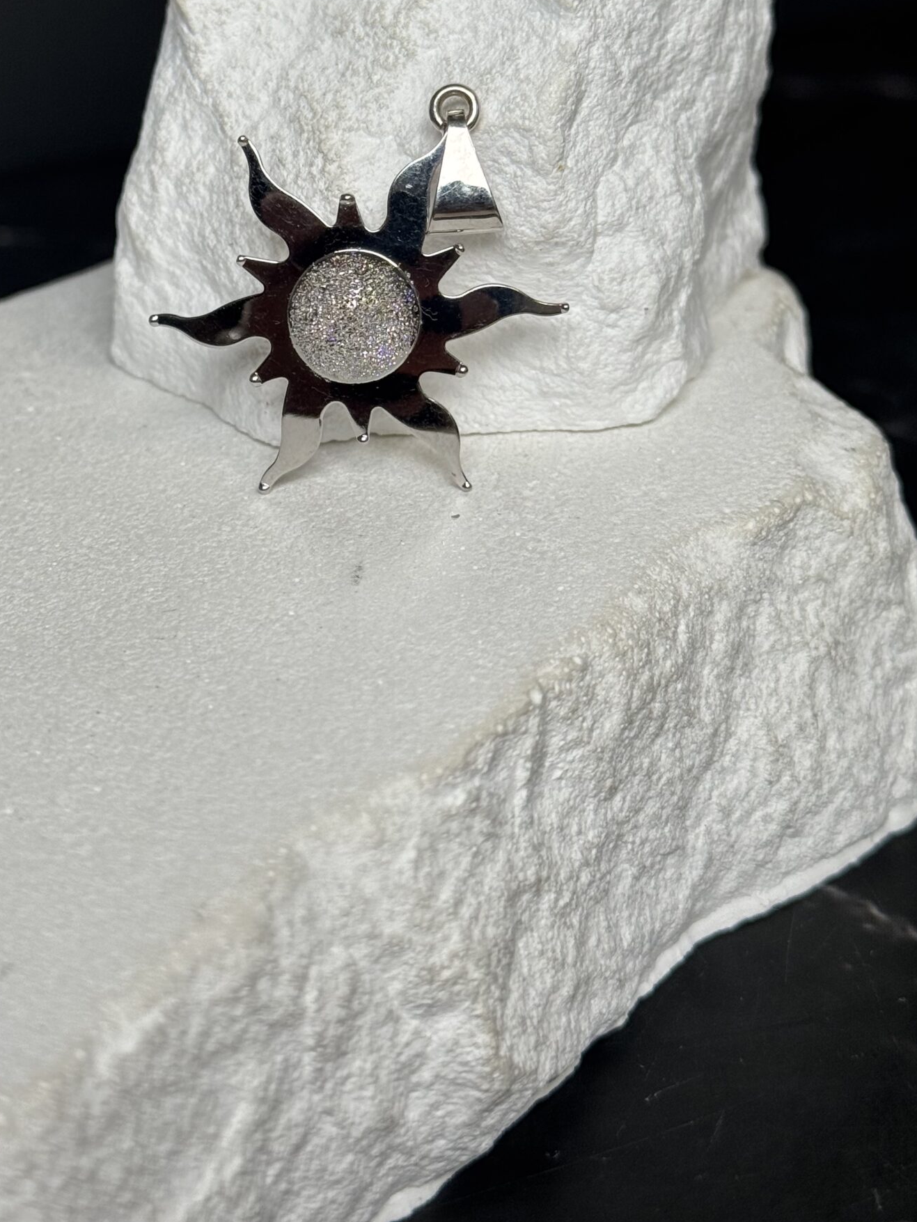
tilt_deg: -22.8
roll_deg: +4.5
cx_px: 359
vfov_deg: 27.5
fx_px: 2472
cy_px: 340
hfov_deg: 21.0
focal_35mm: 70
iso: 64
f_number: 1.78
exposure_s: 1/445
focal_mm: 6.76
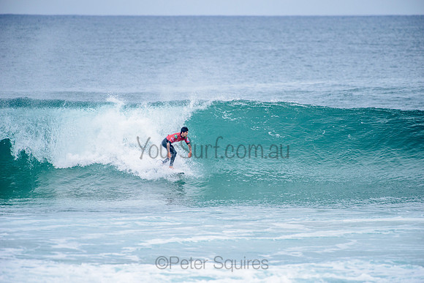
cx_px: 212
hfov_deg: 4.1
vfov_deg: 2.8
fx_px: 5890
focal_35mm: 500
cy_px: 142
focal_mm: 500
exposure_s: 1/2000
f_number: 5.6
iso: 360
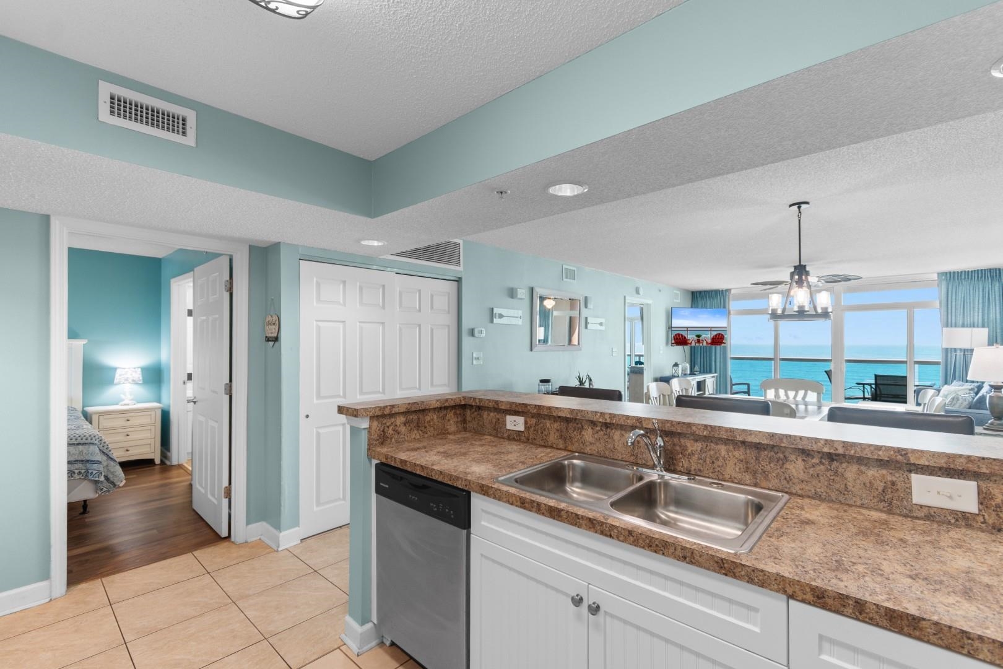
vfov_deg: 77.3
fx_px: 418
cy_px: 334
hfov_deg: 100.4
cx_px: 502
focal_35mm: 15
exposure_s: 1/3
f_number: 4.5
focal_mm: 10
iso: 100
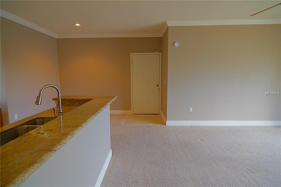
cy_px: 94
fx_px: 140
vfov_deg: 67.3
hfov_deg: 90.0
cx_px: 140
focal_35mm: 18
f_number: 4
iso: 400
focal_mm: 12
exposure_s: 1/30
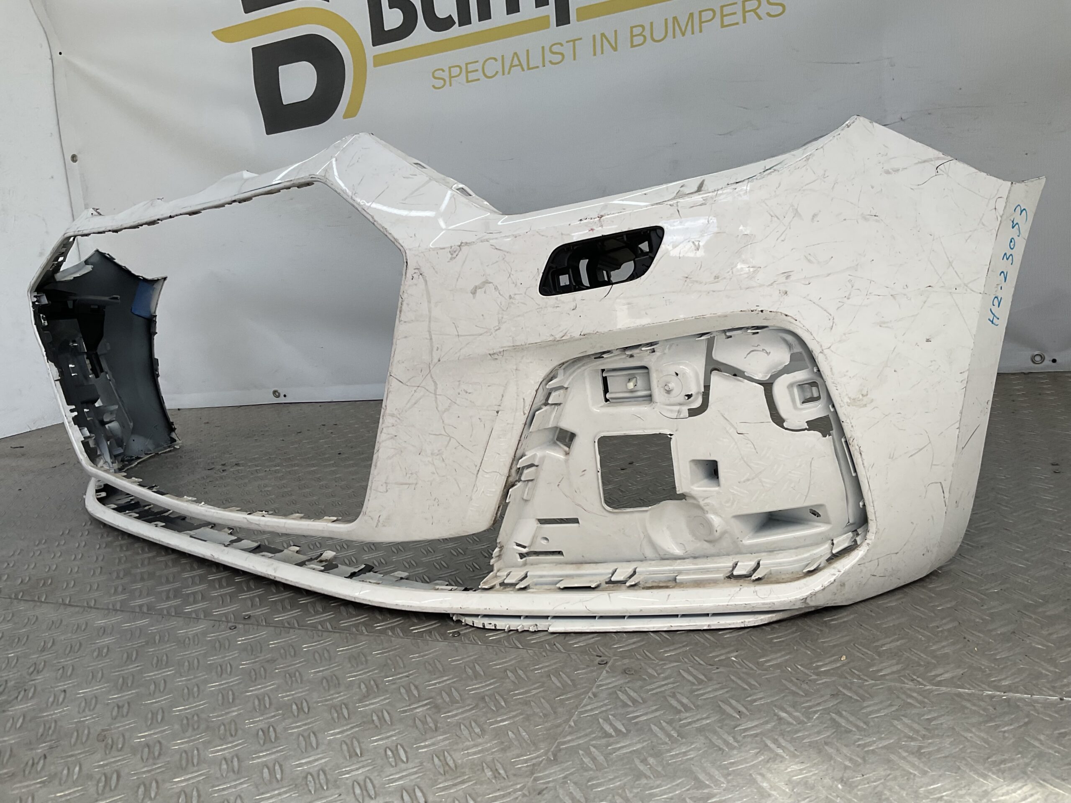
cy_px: 402
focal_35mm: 29
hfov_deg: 61.7
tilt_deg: -12.0
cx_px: 536
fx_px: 897
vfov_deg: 48.2
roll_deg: +6.9
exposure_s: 1/422
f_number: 1.8
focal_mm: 3
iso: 16
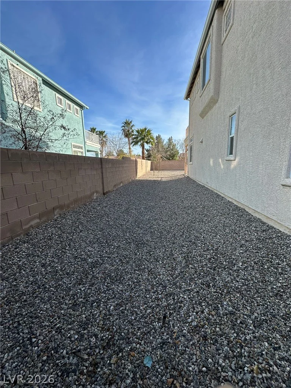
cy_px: 194
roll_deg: +0.4
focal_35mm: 14
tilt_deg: -10.1
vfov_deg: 102.1
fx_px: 157
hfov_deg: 85.7
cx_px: 146
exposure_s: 1/875
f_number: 2.2
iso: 50
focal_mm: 2.22
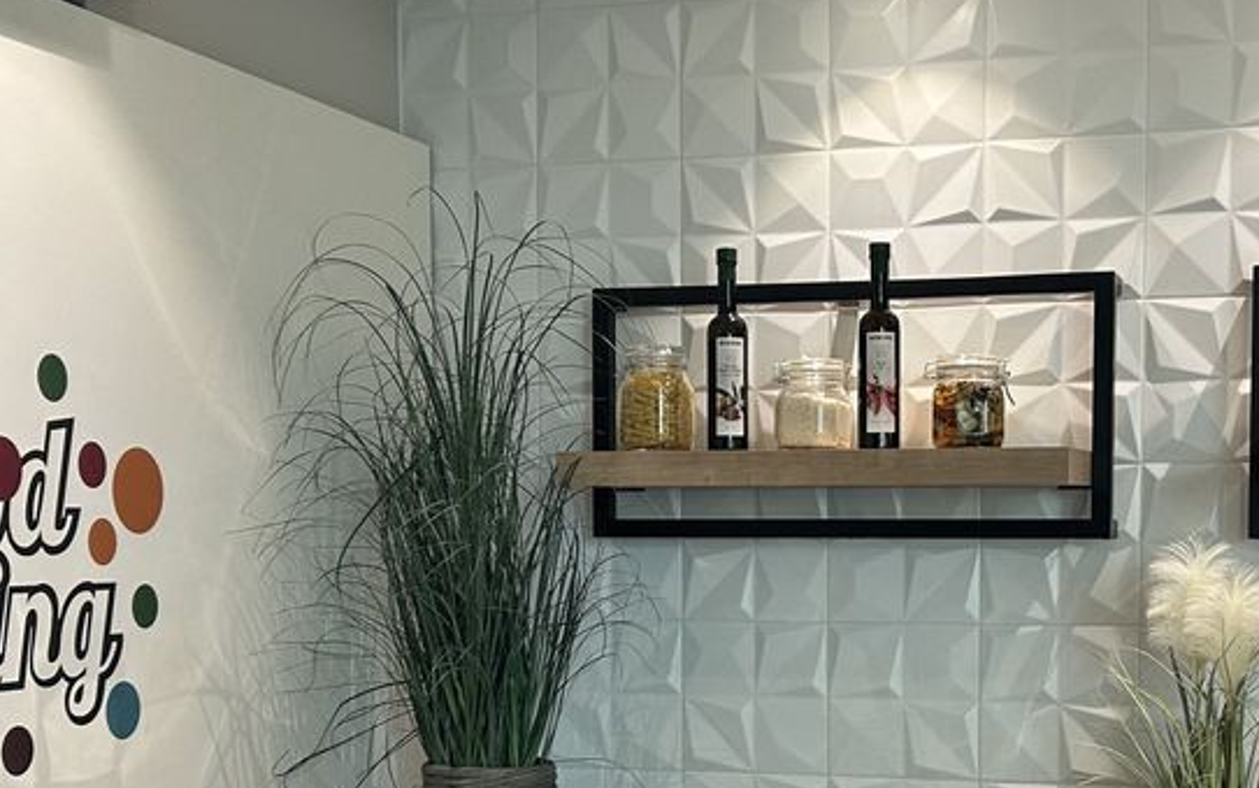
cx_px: 797
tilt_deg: -2.7
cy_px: 623
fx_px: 2093
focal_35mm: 61
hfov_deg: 33.3
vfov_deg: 21.1
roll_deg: +0.3
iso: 100
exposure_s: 1/100
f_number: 1.5
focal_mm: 5.7
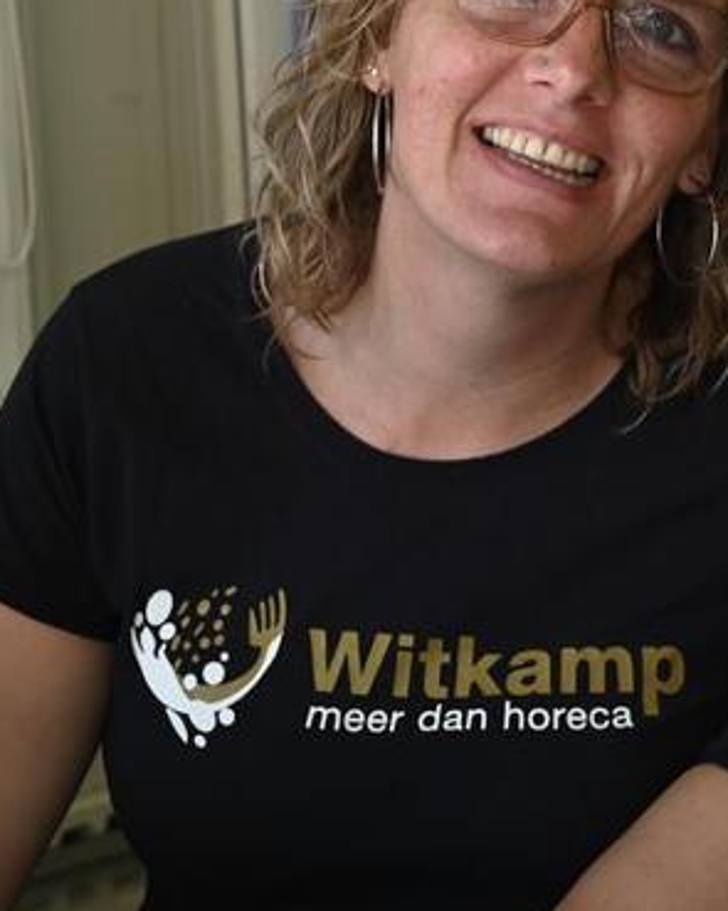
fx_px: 3260
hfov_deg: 12.6
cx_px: 666
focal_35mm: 121
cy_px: 330
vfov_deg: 15.9
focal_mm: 48
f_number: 5
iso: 500
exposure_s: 1/100
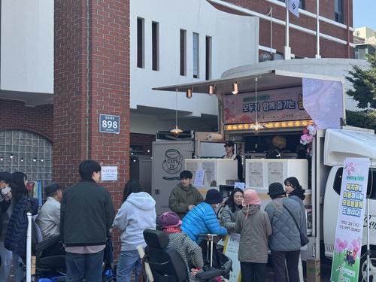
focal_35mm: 48
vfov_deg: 30.3
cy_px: 141
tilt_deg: +3.6
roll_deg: +0.5
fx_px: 521
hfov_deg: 39.7
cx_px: 188
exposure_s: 1/774
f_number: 1.78
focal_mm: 6.76
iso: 64
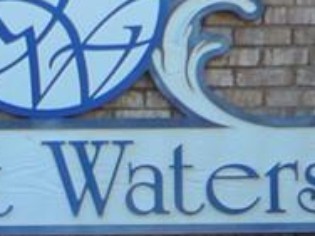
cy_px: 167
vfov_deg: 7.8
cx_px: 82
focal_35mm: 191
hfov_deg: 10.3
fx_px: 1738
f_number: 2.8
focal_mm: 5.2
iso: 80
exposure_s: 1/160
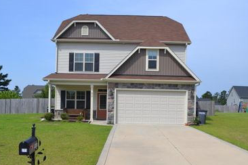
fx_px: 282
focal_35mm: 41
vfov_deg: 32.6
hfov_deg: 47.4
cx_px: 127
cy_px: 96
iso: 100
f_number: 8
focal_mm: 20
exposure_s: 1/250
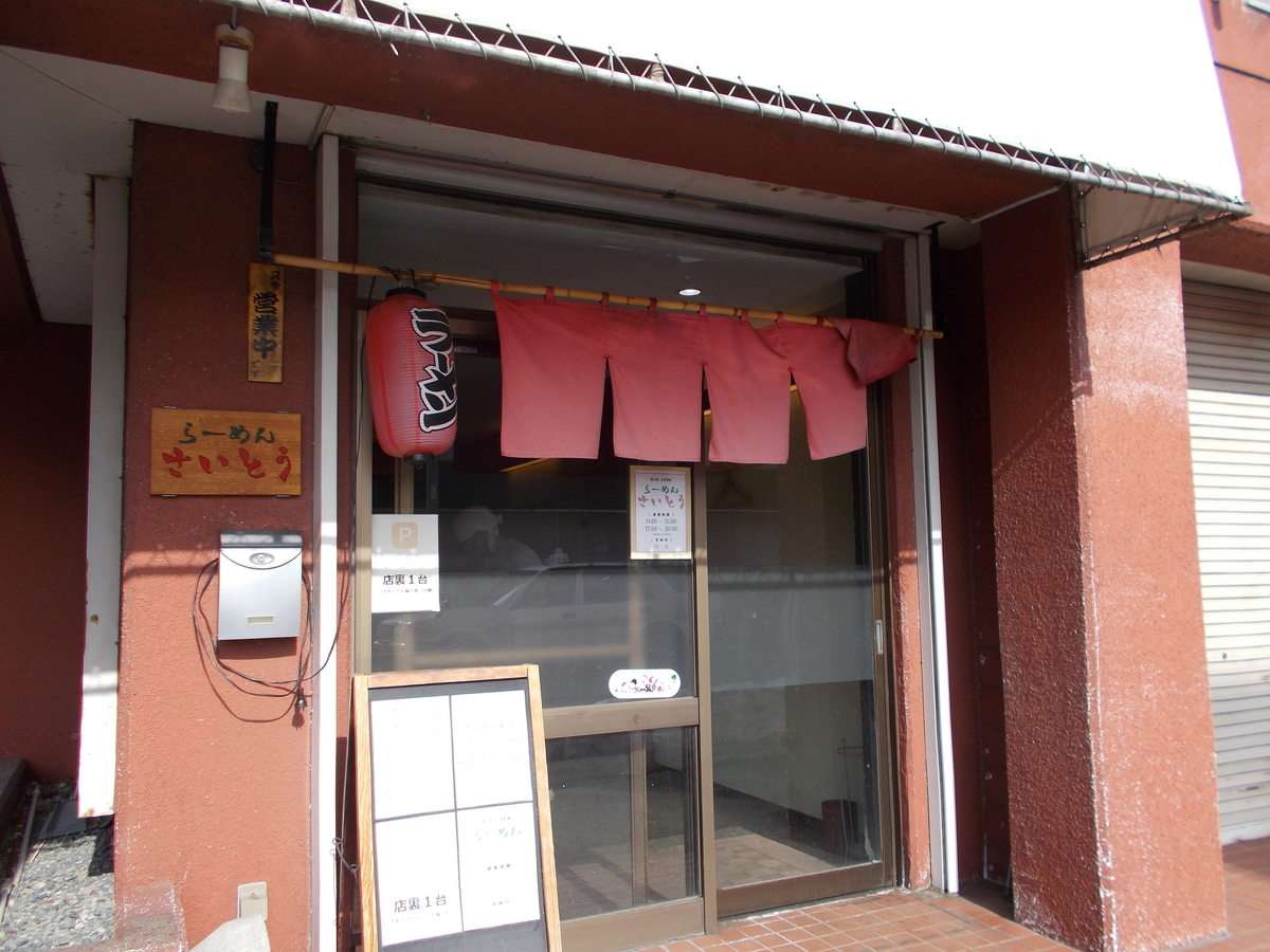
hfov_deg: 60.0
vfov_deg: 46.8
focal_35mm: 30
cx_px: 635
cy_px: 476
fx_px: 1101
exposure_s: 1/500
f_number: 3.4
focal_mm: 5.3
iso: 80
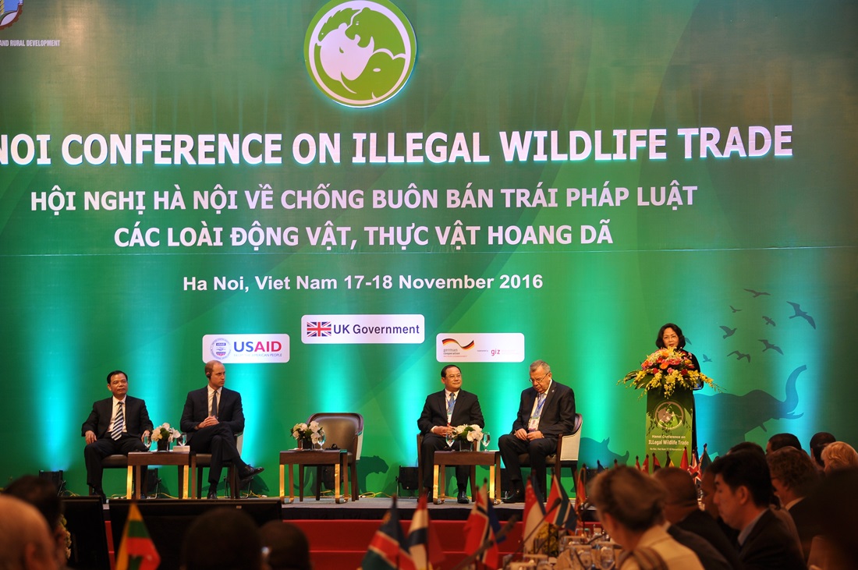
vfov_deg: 9.1
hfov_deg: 13.7
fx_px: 3571
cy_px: 285
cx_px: 429
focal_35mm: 150
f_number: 5.6
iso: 200
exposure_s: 1/20
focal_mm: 100
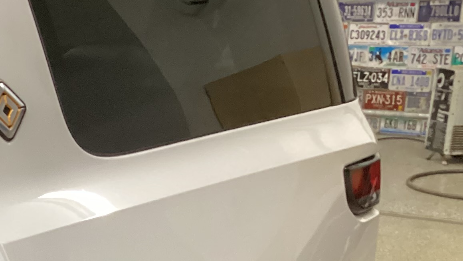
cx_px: -185
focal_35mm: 95
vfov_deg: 11.8
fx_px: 1167
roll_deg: +3.6
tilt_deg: -24.0
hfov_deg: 20.0
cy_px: 460
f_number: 2.4
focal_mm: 3.3
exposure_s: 1/50
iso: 400
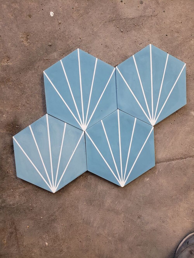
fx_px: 194
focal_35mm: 26
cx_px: 97
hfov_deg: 53.1
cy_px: 129
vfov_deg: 67.3
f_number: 2.4
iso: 125
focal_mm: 4.3
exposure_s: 1/50
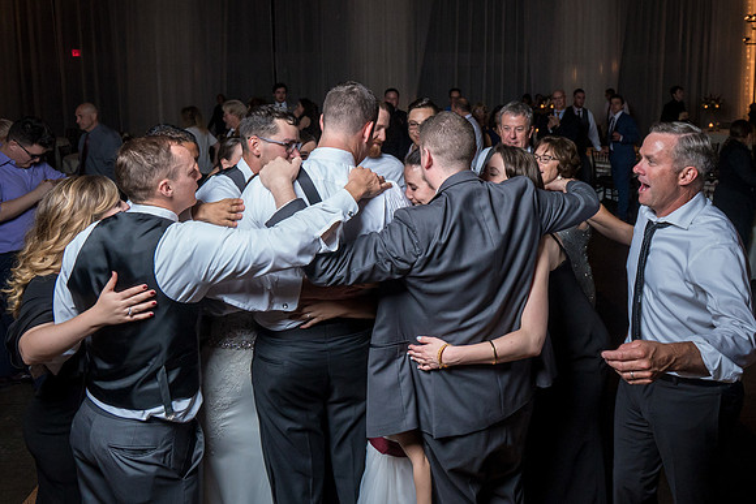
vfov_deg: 48.2
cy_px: 139
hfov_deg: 69.3
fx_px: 544
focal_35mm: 26
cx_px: 422
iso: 2000
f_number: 4
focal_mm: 17
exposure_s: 1/200
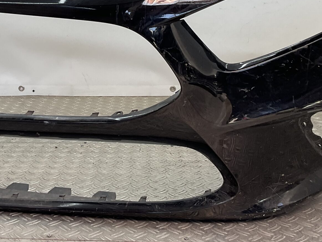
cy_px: 41
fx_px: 595
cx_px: 120
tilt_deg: -6.1
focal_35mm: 64
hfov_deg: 30.1
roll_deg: -0.9
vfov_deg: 22.6
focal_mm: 3
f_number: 1.8
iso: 16
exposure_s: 1/120
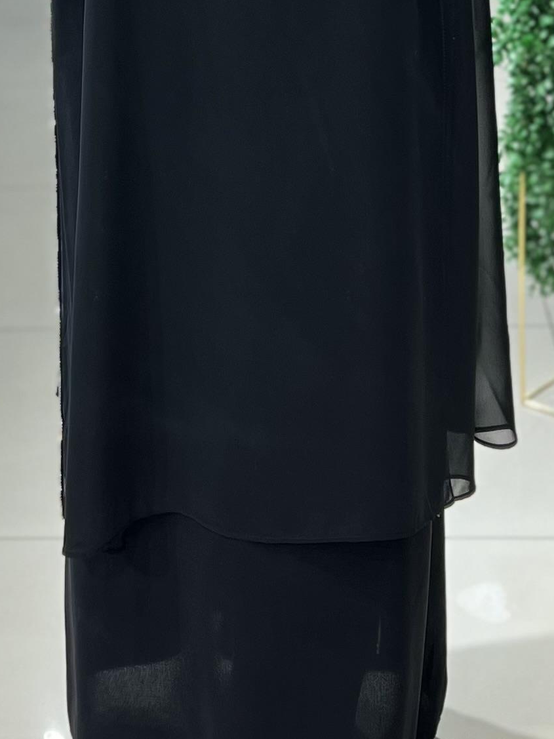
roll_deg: +2.9
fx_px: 1985
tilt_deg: -33.9
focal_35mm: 93
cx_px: 197
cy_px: 9
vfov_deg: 20.4
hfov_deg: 15.9
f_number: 1.5
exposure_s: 1/119
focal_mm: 5.7
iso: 32
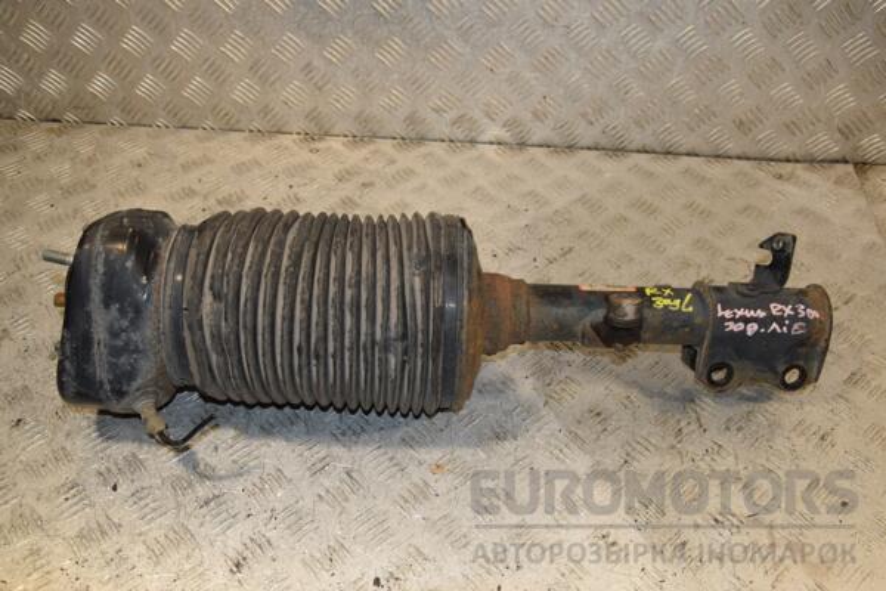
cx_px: 443
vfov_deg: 40.0
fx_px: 812
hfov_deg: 57.2
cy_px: 296
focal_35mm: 33
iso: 800
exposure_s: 1/200
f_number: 6.3
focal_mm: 22
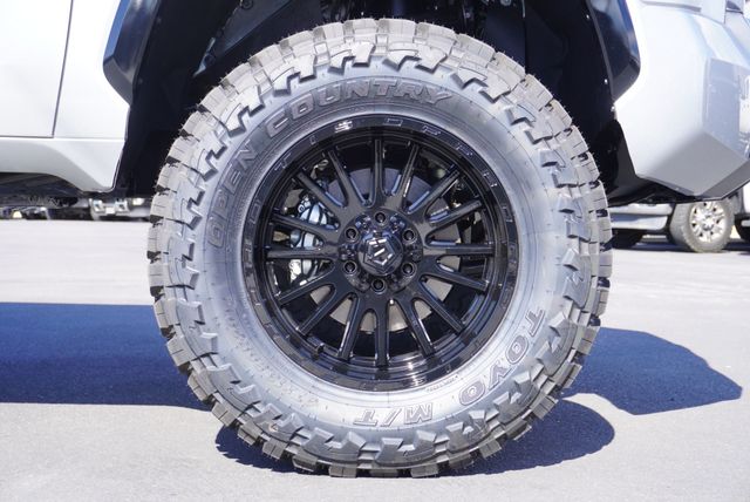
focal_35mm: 62
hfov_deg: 32.6
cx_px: 375
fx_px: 1282
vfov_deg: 22.1
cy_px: 251
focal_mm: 41
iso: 100
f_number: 6.3
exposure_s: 1/100
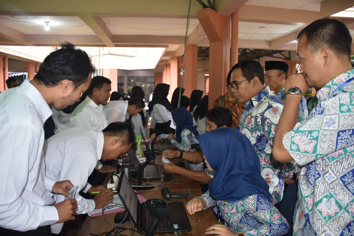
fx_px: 265
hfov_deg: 67.4
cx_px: 177
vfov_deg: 47.9
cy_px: 118
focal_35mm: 27
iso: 500
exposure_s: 1/60
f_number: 3.5
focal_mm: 18
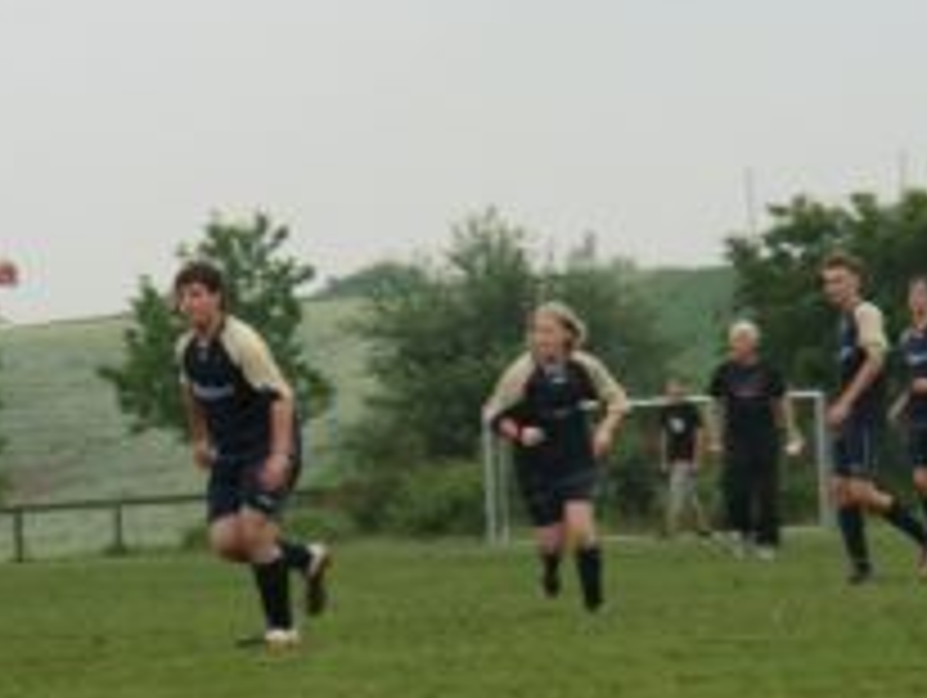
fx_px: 4772
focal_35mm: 178
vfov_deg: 8.4
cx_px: 549
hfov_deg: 11.1
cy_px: 326
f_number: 5
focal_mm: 18.8
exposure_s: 1/100
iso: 80
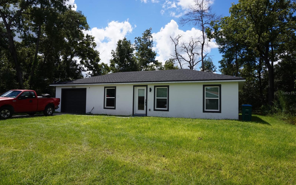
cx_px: 147
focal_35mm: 25
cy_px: 93
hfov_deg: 72.5
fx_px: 202
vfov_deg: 49.3
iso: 100
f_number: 16
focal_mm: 16
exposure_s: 1/100
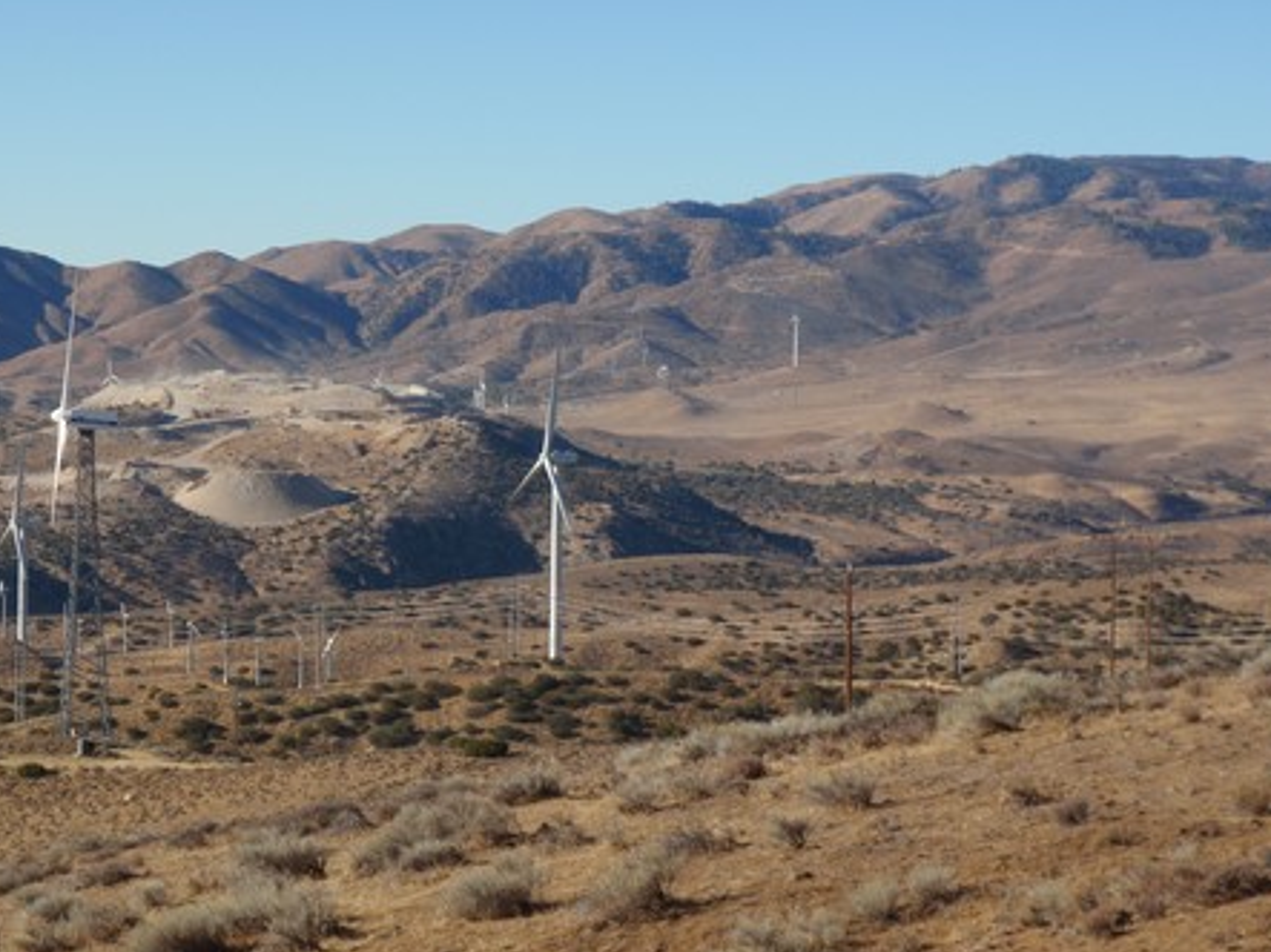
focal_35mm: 118
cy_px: 522
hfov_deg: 16.7
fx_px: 4331
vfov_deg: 12.5
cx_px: 577
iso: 64
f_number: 5.1
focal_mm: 18.2
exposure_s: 1/320
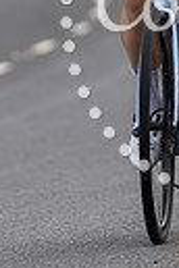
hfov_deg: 1.1
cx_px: 185
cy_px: -126
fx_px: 9680
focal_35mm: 1298
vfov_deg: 1.6
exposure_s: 1/1250
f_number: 3.2
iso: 160
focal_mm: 200
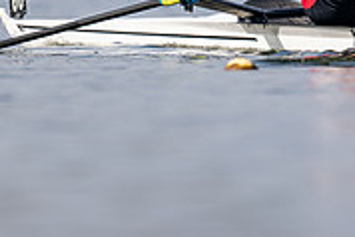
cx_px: 289
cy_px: -79
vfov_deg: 0.7
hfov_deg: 1.1
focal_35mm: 1958
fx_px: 19323
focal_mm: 600
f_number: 4
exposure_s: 1/2500
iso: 220
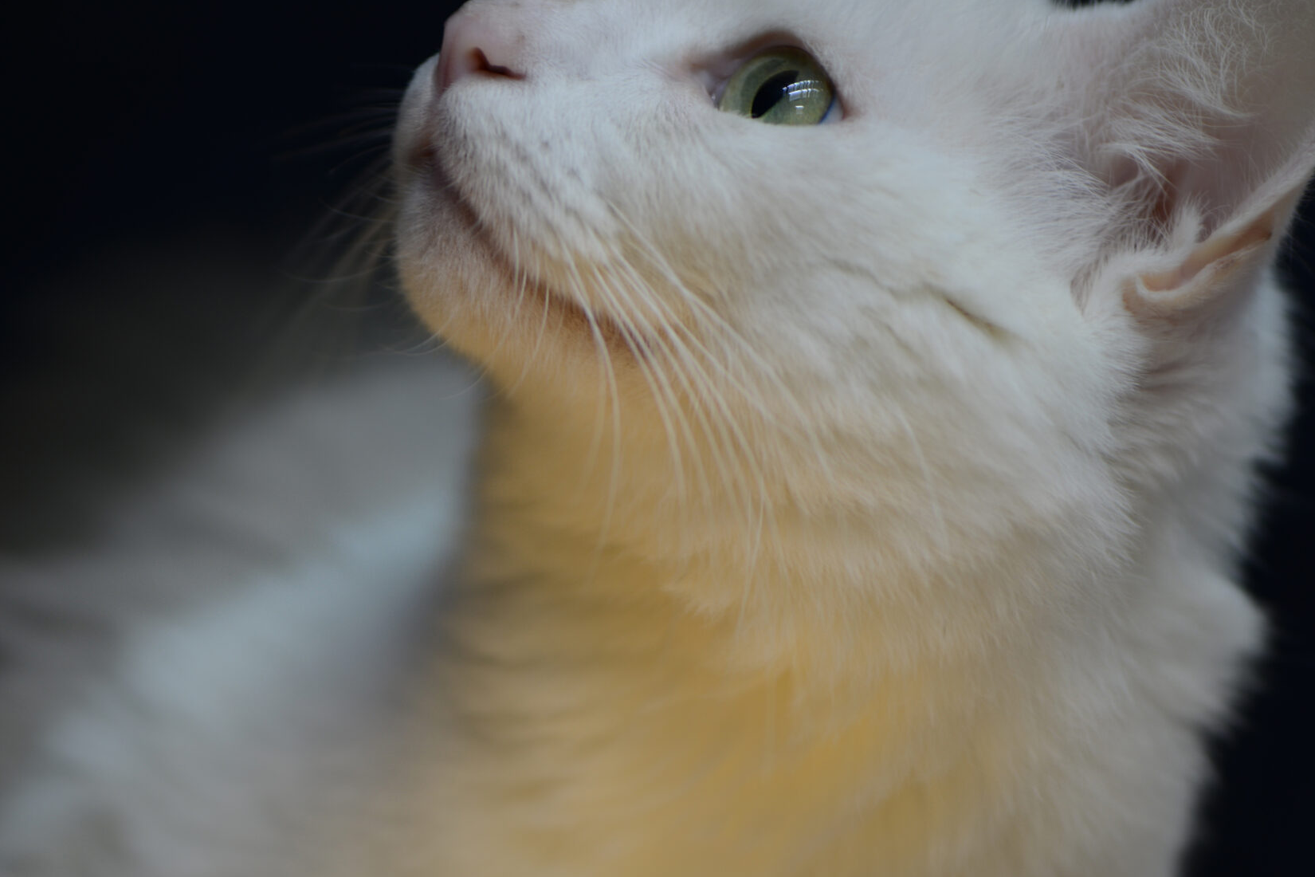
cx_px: 579
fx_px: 5954
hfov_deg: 12.6
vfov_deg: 8.4
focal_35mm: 163
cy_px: 412
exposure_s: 1/15
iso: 100
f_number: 3
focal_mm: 105
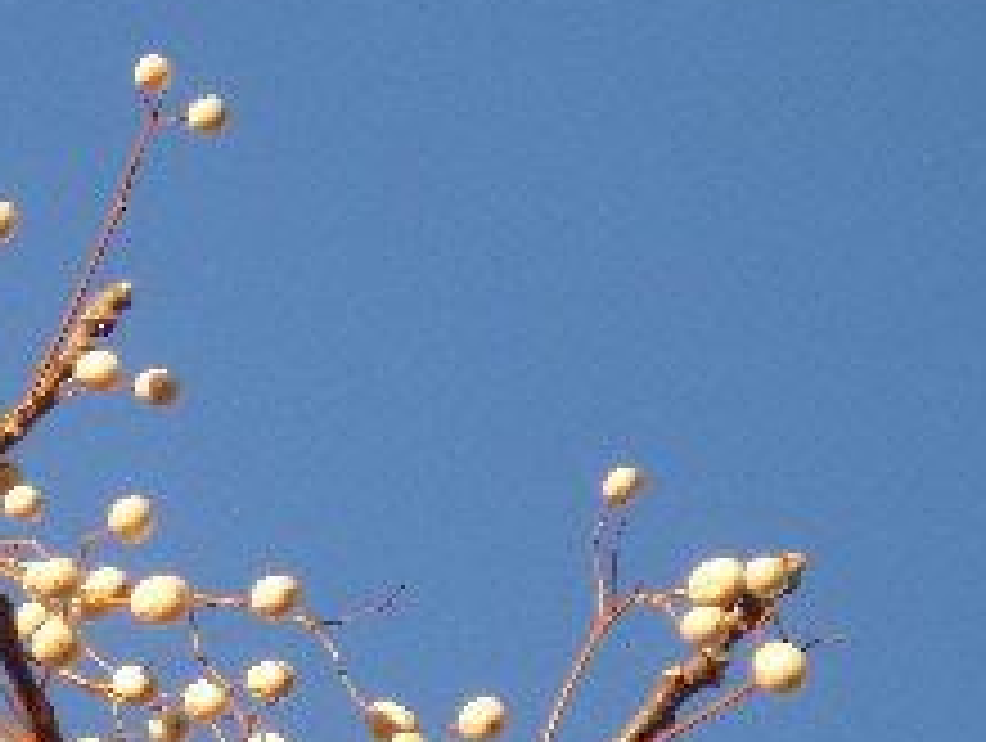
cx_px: 32
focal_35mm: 319
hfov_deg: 6.2
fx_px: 9101
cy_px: 416
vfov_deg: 4.7
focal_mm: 21.5
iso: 100
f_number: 5.9
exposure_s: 1/125
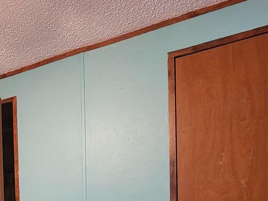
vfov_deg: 29.2
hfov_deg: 36.8
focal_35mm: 43
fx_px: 333
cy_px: 238
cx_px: -29
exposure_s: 1/30
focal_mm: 2.2
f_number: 2.2
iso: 640
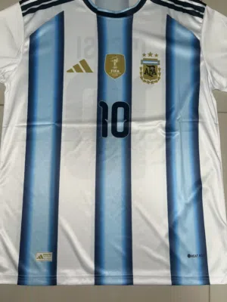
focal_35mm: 26
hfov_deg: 53.1
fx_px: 227
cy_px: 151
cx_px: 114
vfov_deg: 67.3
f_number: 1.6
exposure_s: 1/68
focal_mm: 5.1
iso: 64
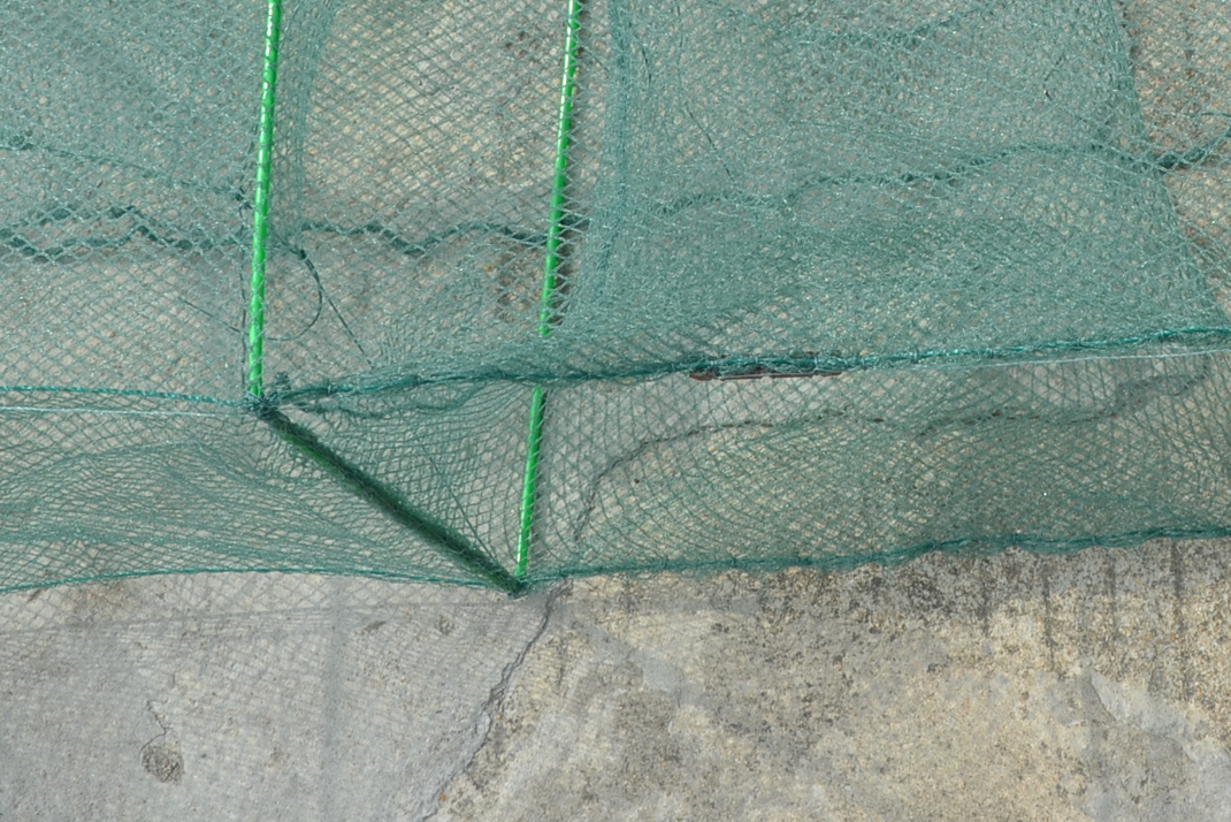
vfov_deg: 15.7
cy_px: 111
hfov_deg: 23.3
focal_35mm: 86
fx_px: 2946
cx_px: 976
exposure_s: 1/500
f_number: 11
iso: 320
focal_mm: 25
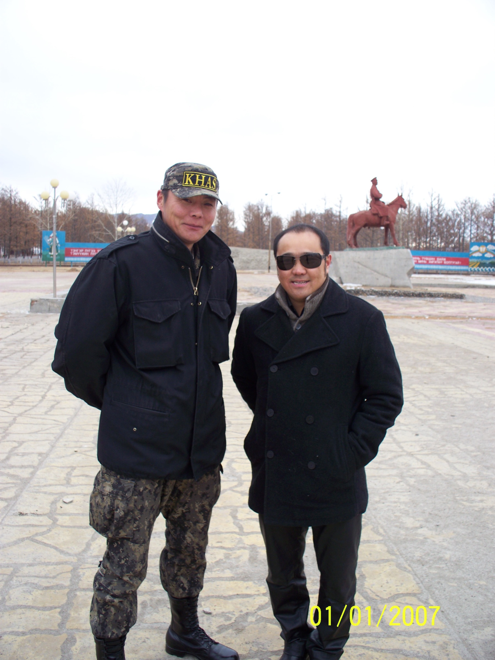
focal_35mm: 36
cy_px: 330
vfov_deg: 51.4
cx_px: 248
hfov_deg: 39.7
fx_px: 686
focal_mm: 7.54
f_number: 2.8
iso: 64
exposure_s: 1/125
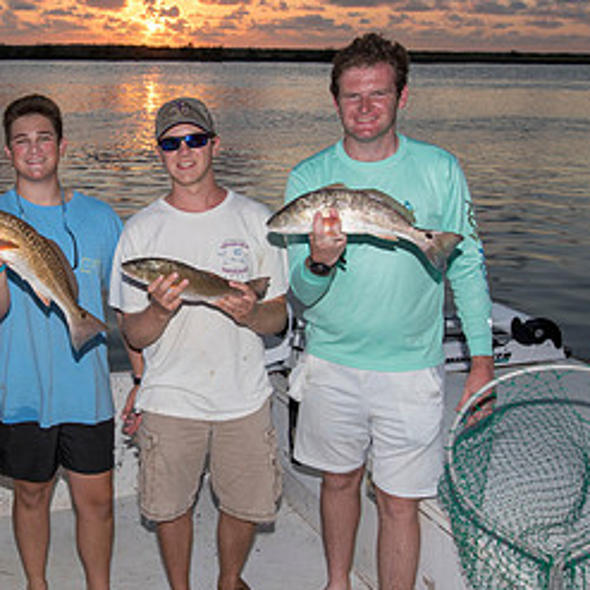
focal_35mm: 44
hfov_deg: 36.7
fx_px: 848
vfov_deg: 38.3
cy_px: 278
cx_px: 96
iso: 500
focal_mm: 22
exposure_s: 1/400
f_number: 7.1
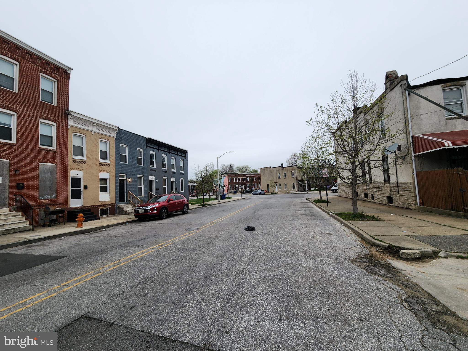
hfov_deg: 106.2
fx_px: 176
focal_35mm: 13
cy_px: 176
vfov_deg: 89.9
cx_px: 234
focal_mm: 2.2
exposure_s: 1/120
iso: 64
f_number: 2.2
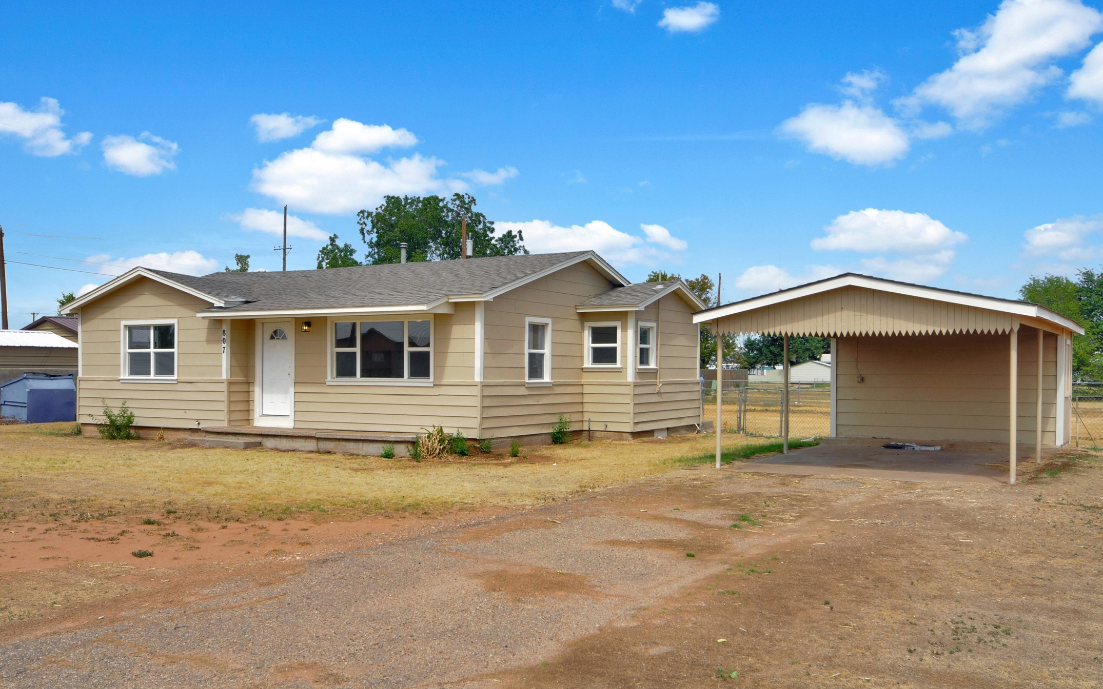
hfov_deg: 56.7
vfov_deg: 37.3
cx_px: 556
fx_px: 1022
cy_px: 324
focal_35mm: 34
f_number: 16
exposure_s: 1/60
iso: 200
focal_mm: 22
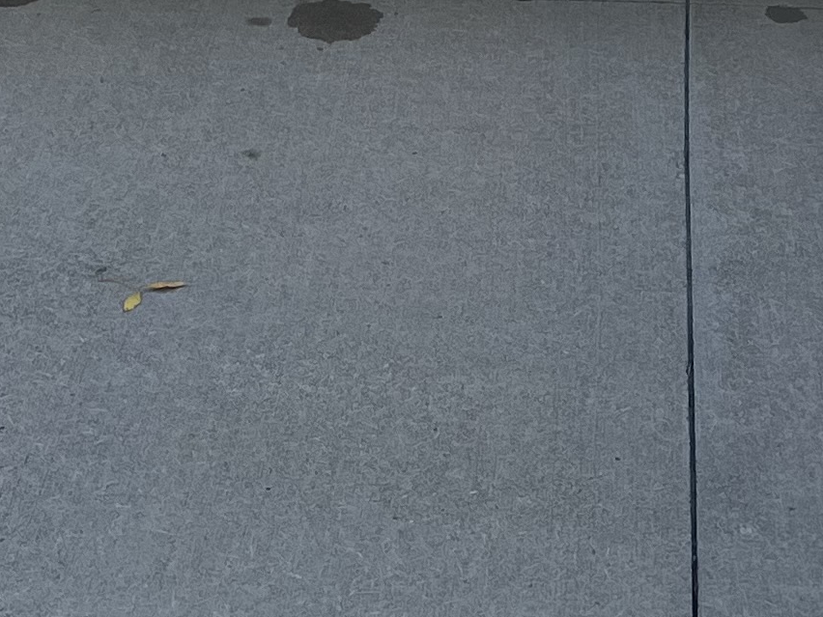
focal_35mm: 123
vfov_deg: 11.1
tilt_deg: -14.0
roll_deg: +2.0
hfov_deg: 16.0
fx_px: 2924
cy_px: -535
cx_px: 454
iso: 50
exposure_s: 1/615
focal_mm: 5.1
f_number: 1.6
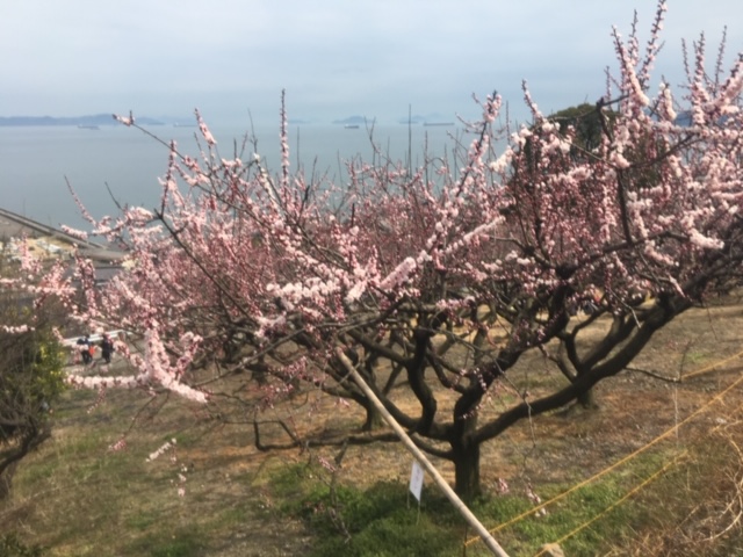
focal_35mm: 29
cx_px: 372
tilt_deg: -14.0
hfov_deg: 61.7
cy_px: 278
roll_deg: +0.2
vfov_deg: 48.2
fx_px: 622
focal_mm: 4.15
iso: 25
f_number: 2.2
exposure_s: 1/1748
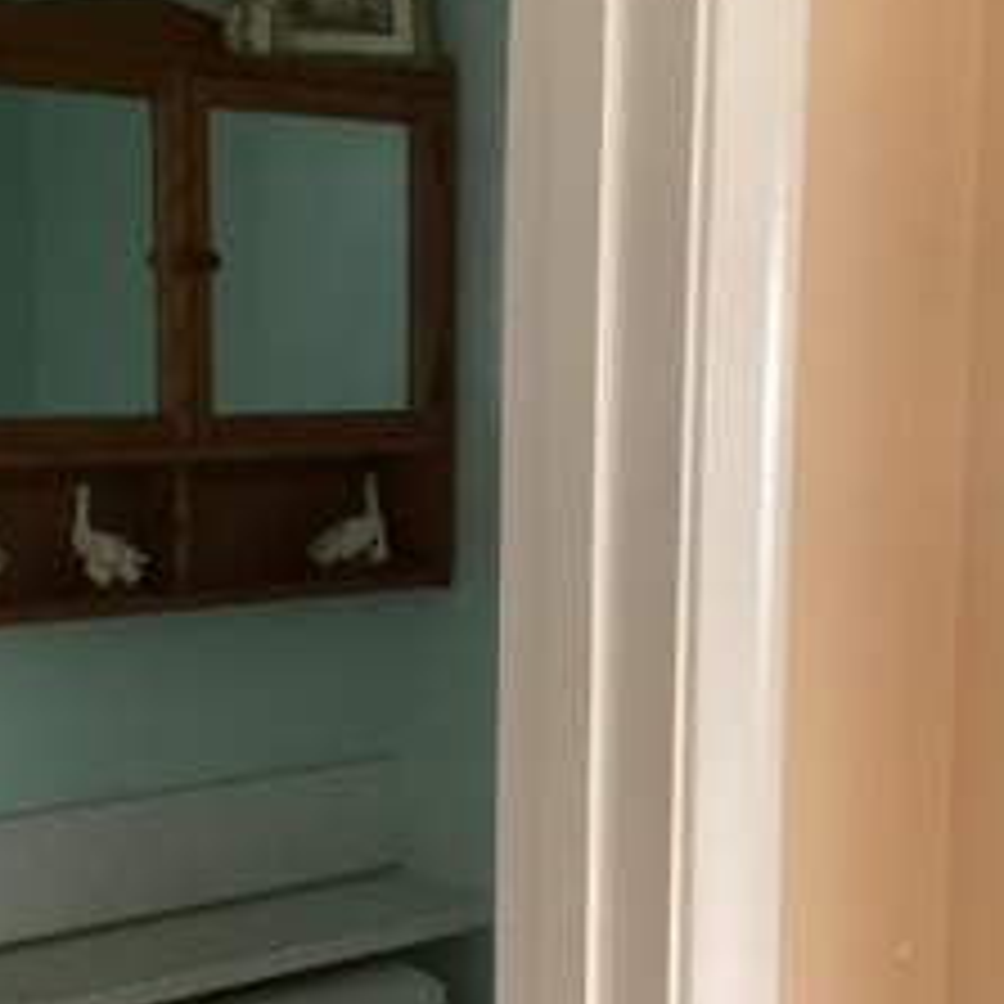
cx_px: 306
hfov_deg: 28.8
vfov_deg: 29.0
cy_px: 633
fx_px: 1936
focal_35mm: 59
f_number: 2.4
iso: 640
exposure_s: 1/30
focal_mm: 3.3
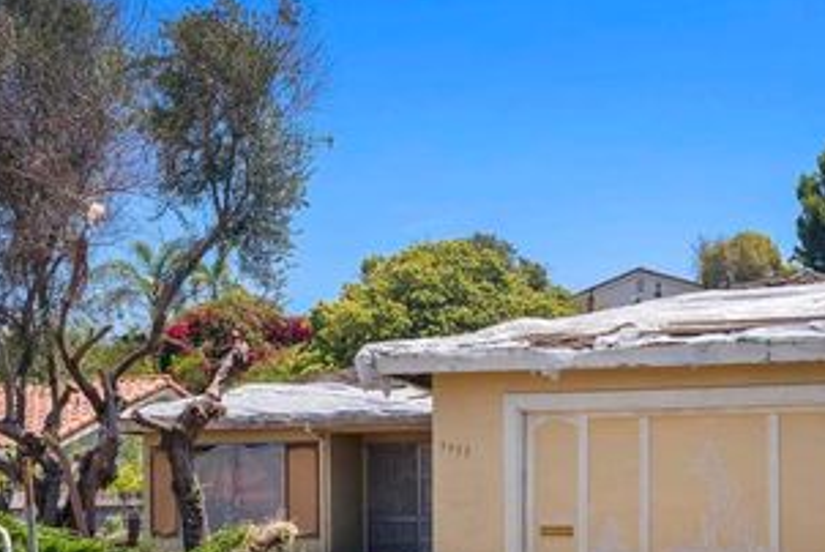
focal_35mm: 53
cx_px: 448
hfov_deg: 37.5
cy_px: 391
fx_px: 1216
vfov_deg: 25.4
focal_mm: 32
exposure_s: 1/320
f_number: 9
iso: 500
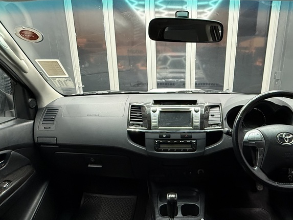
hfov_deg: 68.7
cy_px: 128
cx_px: 176
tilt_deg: -17.4
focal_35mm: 25
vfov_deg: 54.6
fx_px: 212
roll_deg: +0.0
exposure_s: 1/60
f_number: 2.2
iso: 640
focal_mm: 2.22
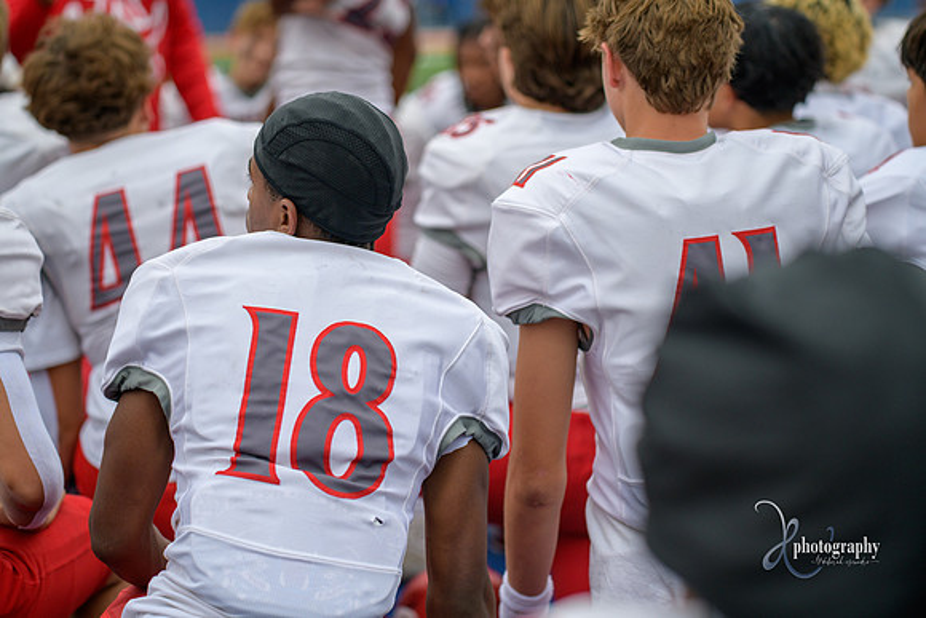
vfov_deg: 11.4
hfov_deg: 17.1
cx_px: 463
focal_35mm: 120
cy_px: 309
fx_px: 3087
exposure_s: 1/500
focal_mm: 120
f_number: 2.8
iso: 100
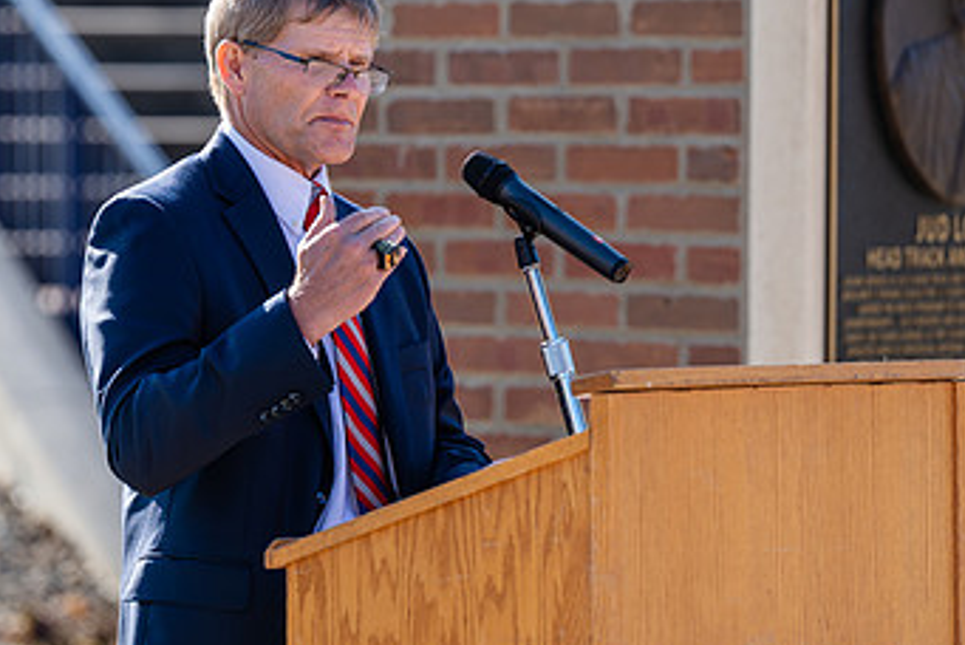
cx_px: 408
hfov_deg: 6.4
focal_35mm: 323
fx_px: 8665
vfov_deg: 4.3
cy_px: 194
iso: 80
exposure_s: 1/250
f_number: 3.5
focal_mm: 190
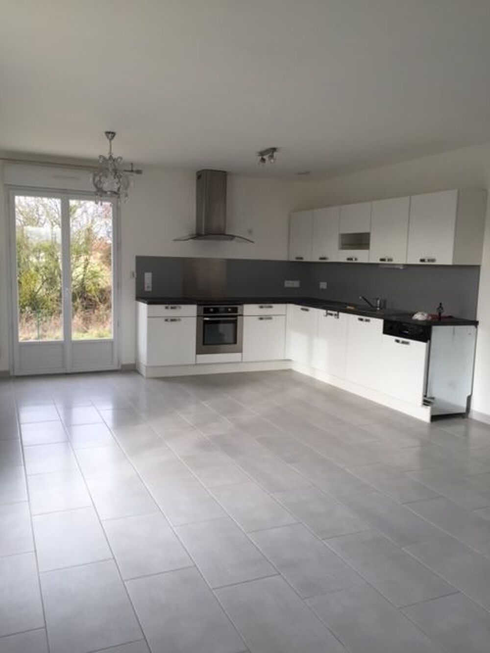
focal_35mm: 29
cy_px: 326
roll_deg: -1.7
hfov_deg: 48.2
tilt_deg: -6.6
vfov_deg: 61.7
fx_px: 547
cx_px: 245
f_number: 2.2
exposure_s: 1/100
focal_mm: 4.15
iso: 40
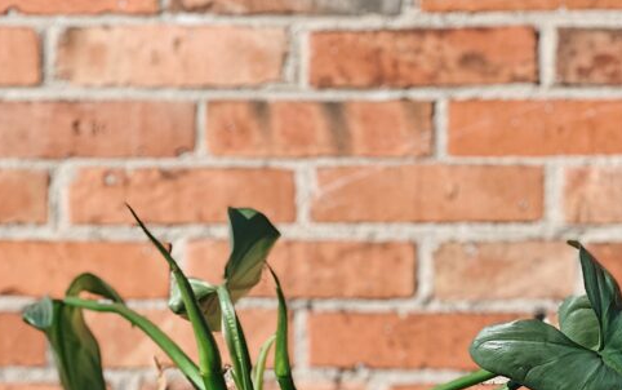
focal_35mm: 117
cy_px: 579
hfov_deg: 17.8
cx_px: 276
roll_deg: -0.8
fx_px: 1985
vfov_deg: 10.8
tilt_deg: -2.1
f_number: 2.4
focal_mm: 6
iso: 16
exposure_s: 1/813
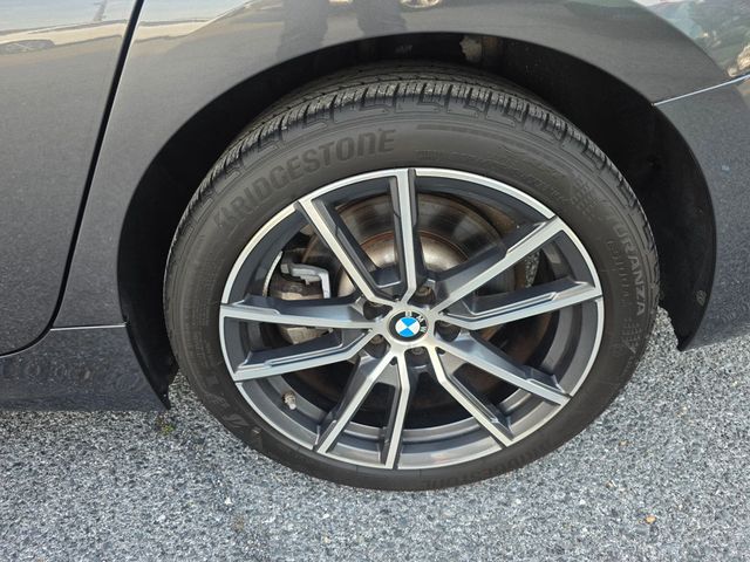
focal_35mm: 23
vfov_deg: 58.9
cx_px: 375
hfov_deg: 73.9
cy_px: 281
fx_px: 498
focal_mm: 6.3
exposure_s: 1/180
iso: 100
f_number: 1.7
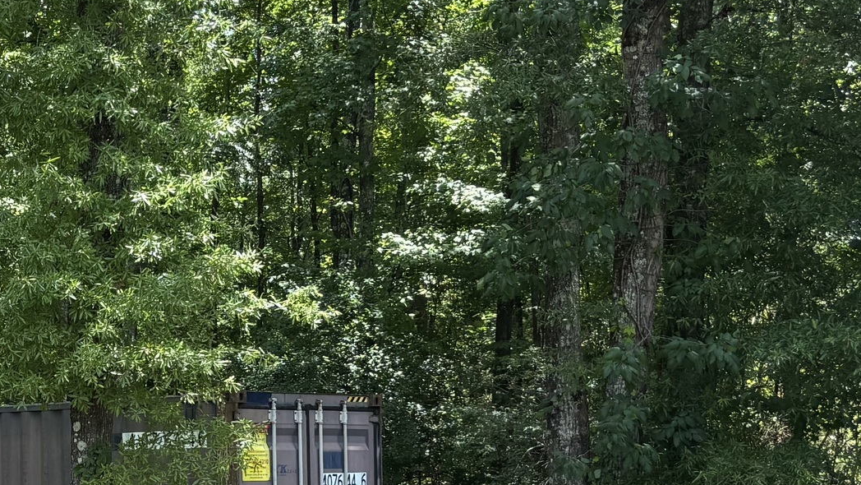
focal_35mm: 83
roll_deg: +0.1
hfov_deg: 24.1
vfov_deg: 14.4
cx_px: -69
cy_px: 455
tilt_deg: +0.6
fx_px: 1895
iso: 50
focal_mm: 5.96
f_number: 1.6
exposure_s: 1/446
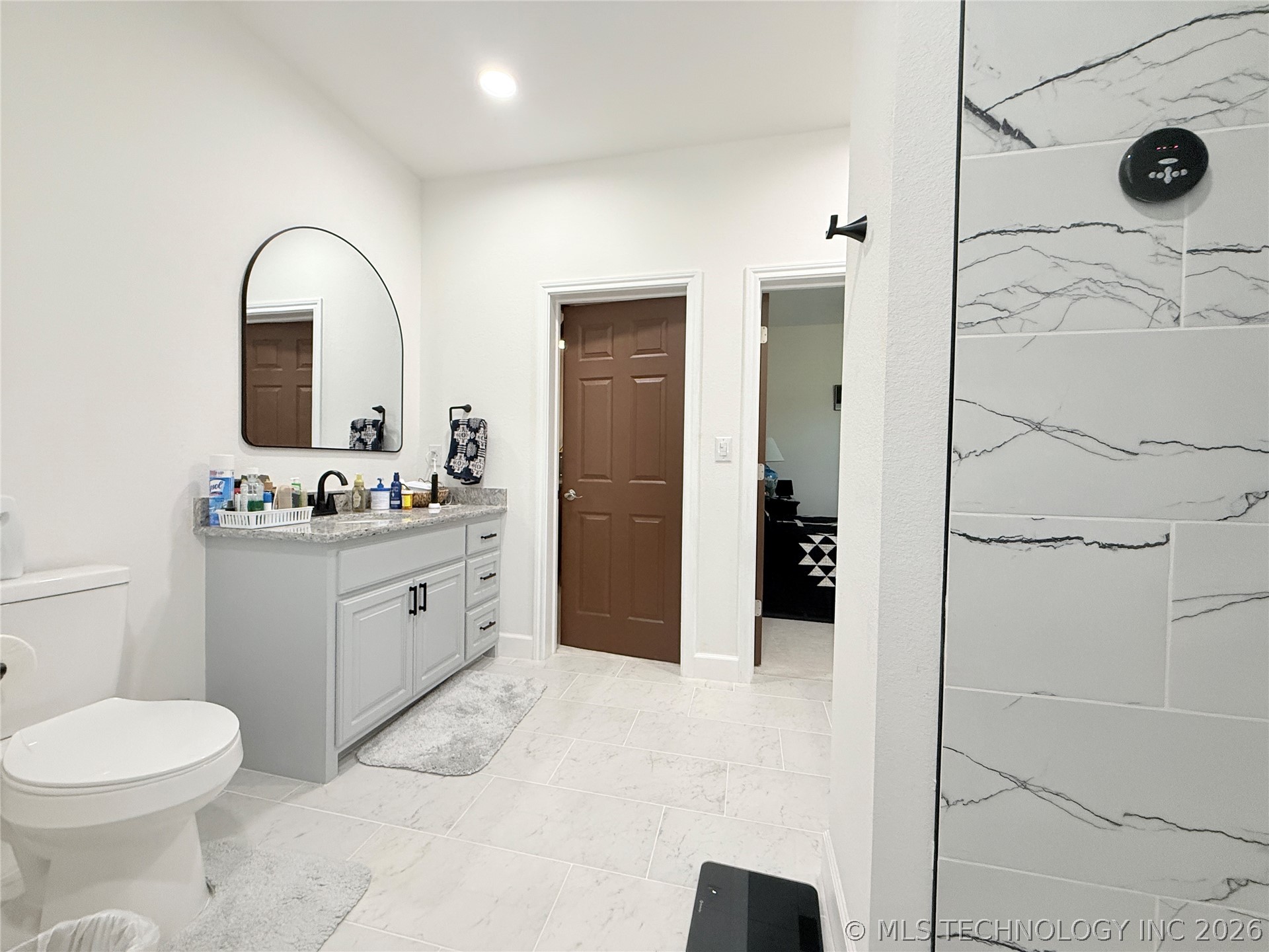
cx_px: 634
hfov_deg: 102.1
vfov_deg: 85.7
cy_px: 476
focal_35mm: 14
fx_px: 513
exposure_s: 1/120
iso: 320
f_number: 2.2
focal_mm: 2.22
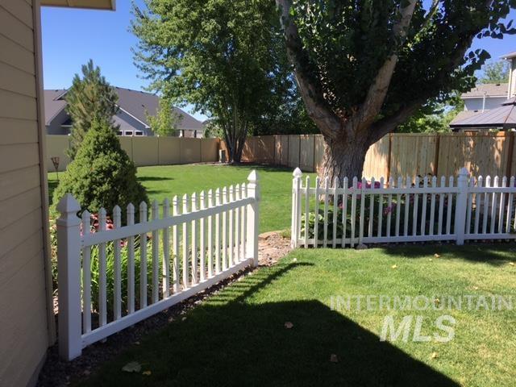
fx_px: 432
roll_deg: -0.4
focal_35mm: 29
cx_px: 258
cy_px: 194
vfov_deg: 48.2
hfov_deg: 61.7
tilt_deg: -7.1
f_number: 2.2
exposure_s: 1/769
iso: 25
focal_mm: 4.15
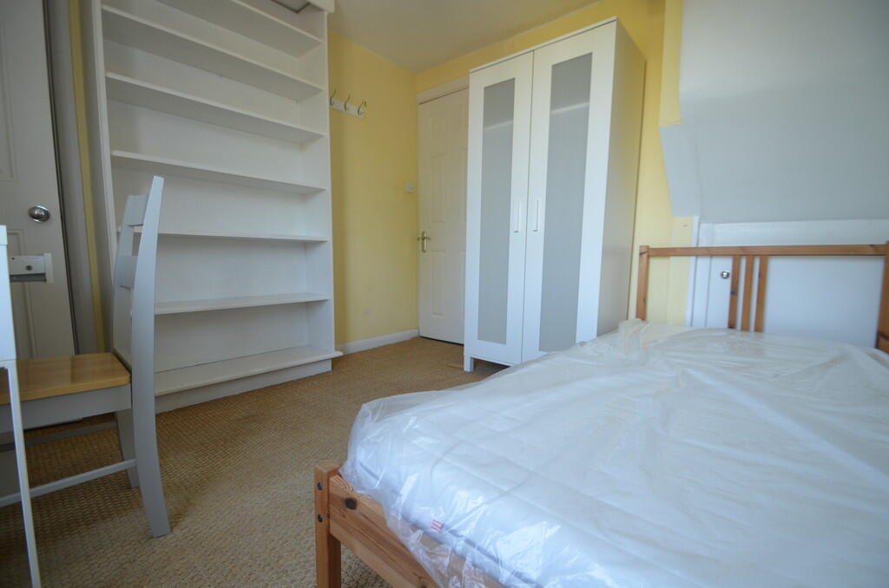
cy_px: 294
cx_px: 444
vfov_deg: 77.1
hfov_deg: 100.5
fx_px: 370
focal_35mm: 15
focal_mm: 10
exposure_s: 1/60
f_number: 4
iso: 450
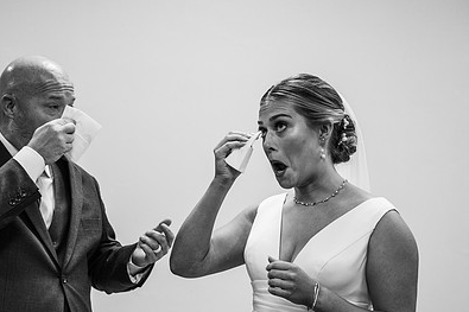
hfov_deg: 21.6
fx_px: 1224
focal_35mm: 94
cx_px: 160
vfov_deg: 14.5
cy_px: 196
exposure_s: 1/320
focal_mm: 64
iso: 2000
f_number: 3.2
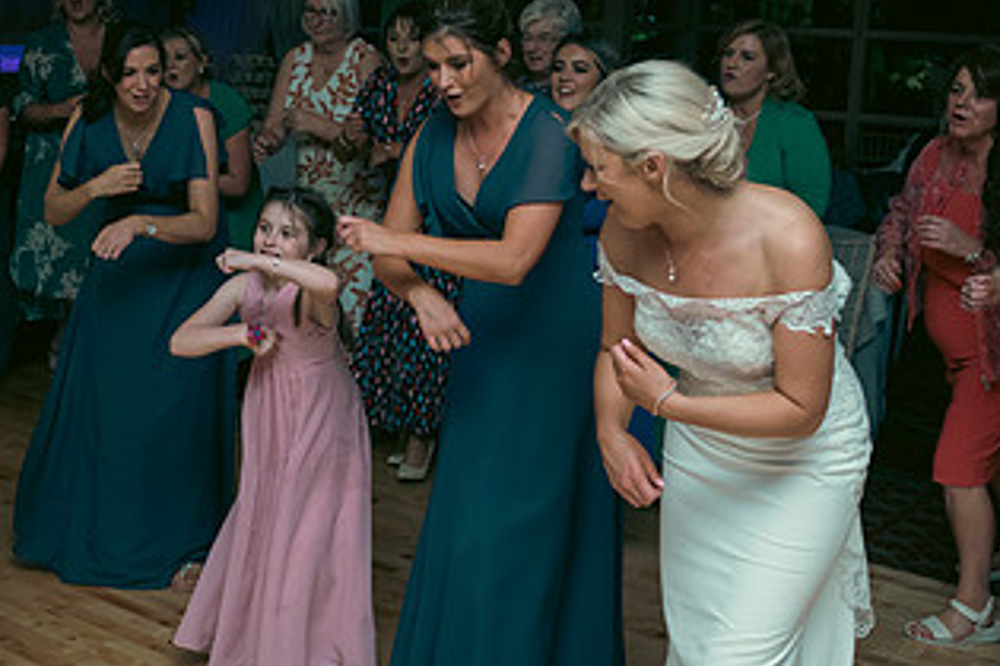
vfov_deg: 23.7
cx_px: 286
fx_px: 1583
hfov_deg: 34.5
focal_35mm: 57
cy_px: 230
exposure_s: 1/160
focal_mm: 31
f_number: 3.5
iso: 500
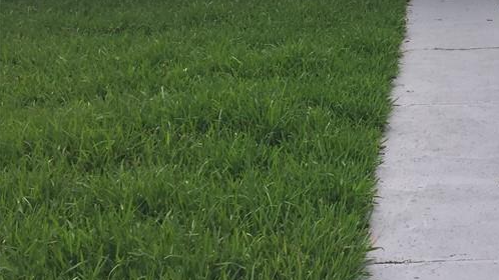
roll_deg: -0.3
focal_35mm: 65
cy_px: -68
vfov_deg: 17.5
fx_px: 860
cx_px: 510
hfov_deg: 29.9
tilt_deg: -5.4
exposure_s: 1/879
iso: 32
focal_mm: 4.15
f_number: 2.2
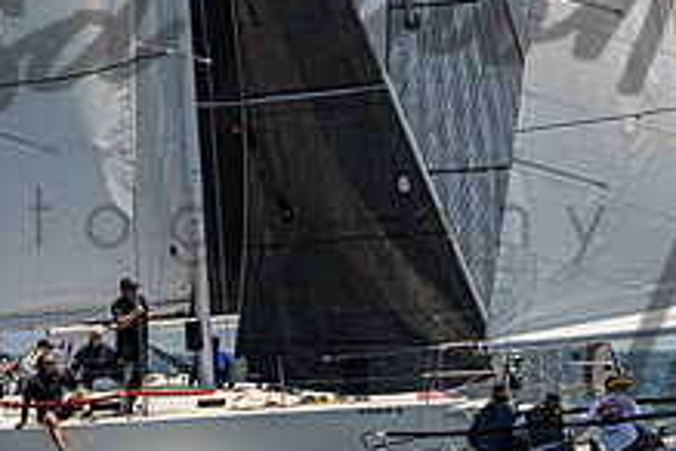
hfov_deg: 8.4
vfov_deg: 5.6
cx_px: 469
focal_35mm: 244
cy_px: 34
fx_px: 4581
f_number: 8
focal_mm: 84
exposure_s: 1/2000
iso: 500
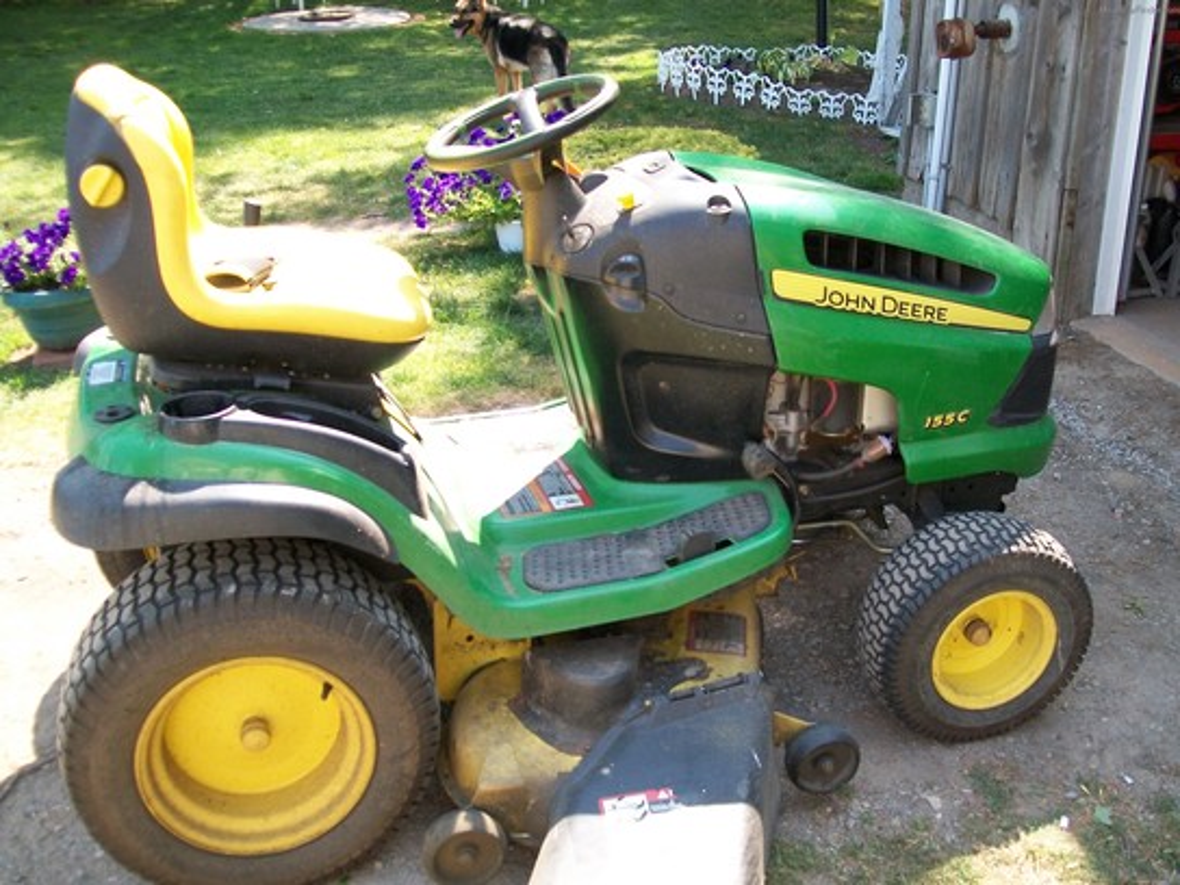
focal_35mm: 36
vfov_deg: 39.7
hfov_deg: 51.4
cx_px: 590
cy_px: 442
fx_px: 1227
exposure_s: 1/160
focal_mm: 6
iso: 80
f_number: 2.7
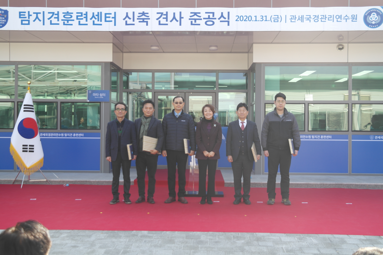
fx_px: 468
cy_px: 128
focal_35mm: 44
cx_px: 192
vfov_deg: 30.5
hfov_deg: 44.5
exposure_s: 1/125
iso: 100
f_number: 4.5
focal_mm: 29
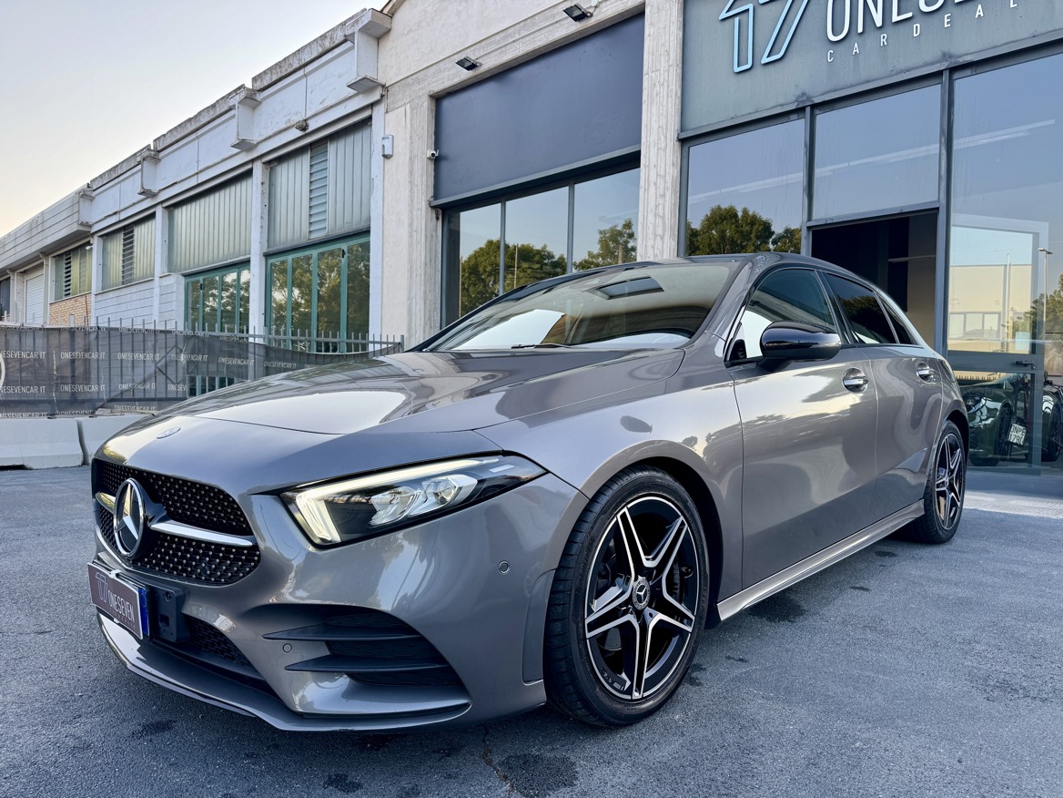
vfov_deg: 56.8
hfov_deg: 71.6
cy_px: 399
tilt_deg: -0.5
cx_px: 532
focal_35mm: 24
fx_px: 737
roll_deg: -1.9
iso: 80
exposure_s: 1/433
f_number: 1.78
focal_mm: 6.76
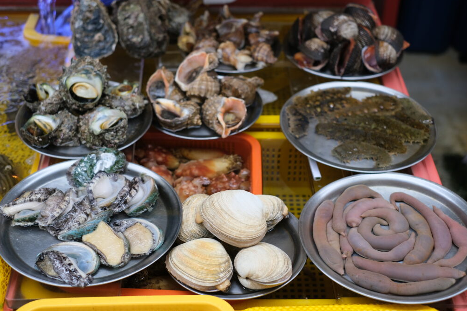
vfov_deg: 25.1
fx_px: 700
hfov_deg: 36.9
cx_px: 236
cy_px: 156
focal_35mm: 54
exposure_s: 1/200
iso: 320
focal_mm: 35
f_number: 2.2
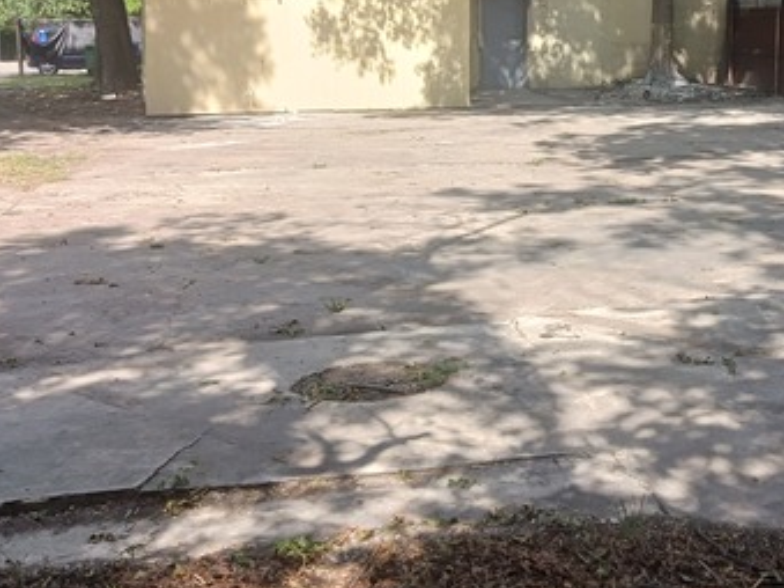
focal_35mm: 51
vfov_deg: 27.8
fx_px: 1155
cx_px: 571
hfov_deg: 36.8
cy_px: 97
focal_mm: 4
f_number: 1.8
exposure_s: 1/131
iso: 20
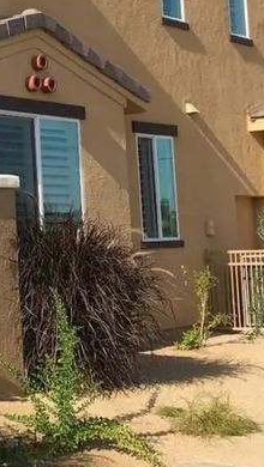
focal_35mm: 80
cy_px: 169
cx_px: -166
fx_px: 993
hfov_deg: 13.9
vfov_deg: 26.4
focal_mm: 3.99
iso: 20
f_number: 1.8
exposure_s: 1/2227
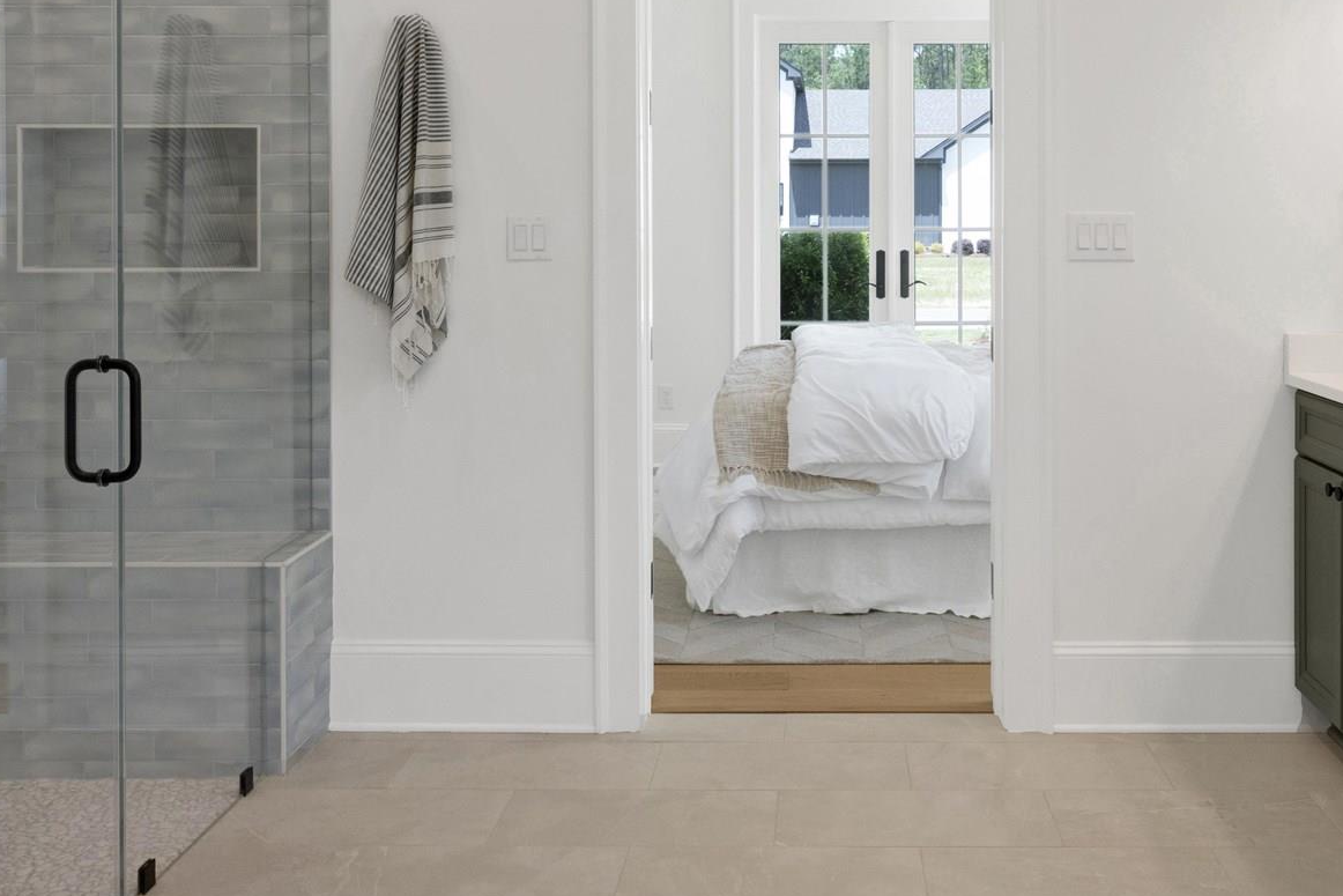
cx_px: 821
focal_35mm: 37
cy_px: 208
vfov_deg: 35.1
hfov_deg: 51.5
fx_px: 1380
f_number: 11
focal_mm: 14
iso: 400
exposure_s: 1/20
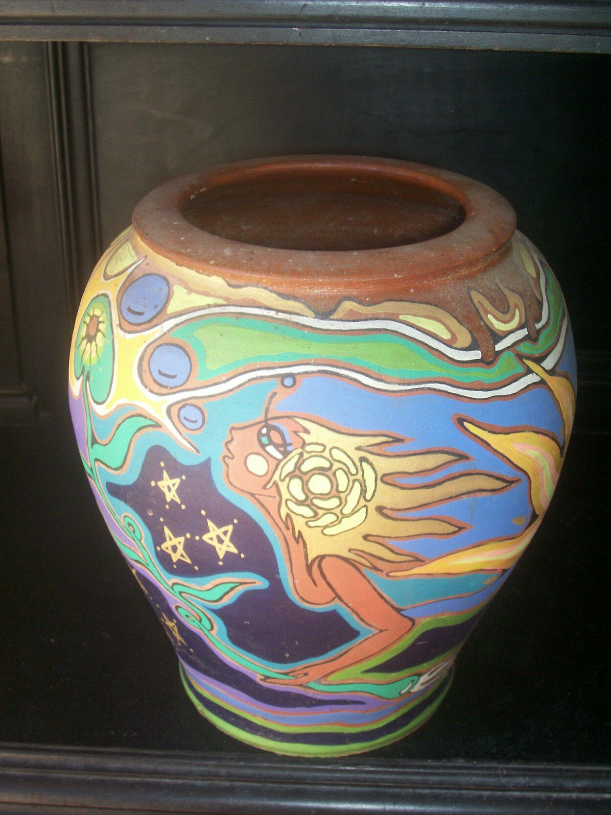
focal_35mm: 53
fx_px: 1247
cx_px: 306
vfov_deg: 36.2
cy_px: 408
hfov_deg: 27.5
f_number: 3.2
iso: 80
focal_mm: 8.7
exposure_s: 1/73.3
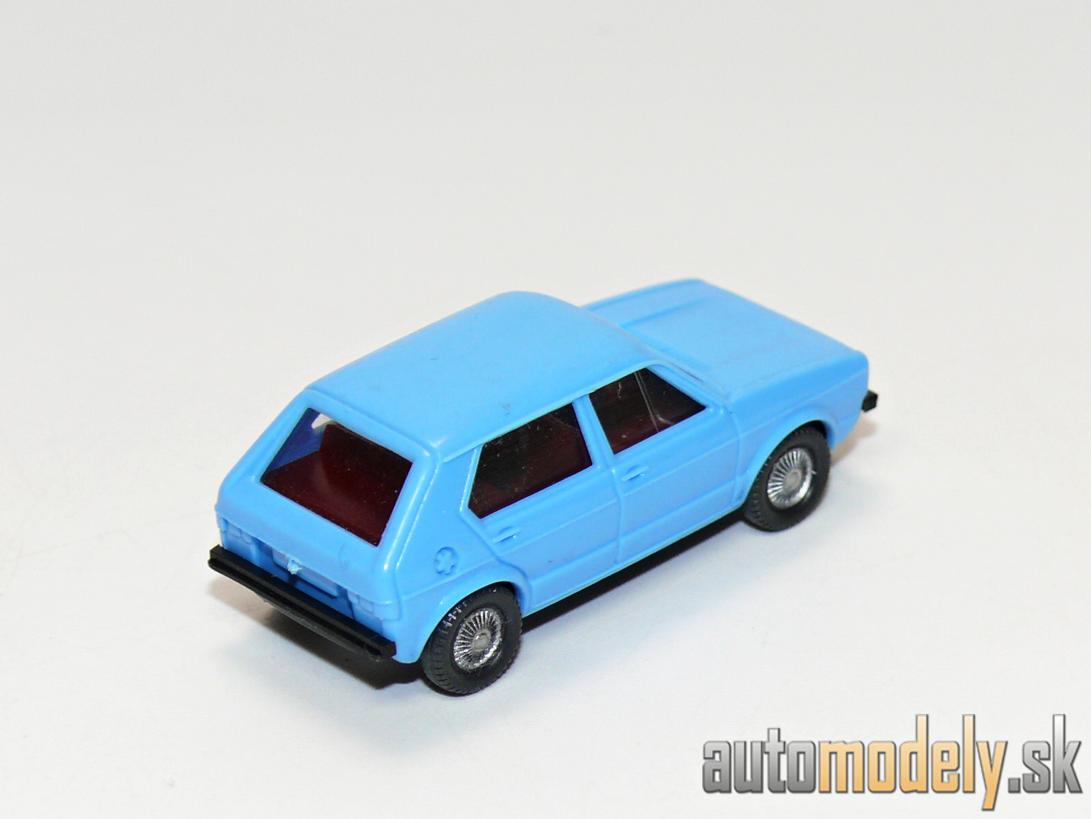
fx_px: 4665
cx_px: 546
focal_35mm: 148
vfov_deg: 10.0
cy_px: 410
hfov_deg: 13.3
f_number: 4
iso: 100
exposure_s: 1/30
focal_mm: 17.5
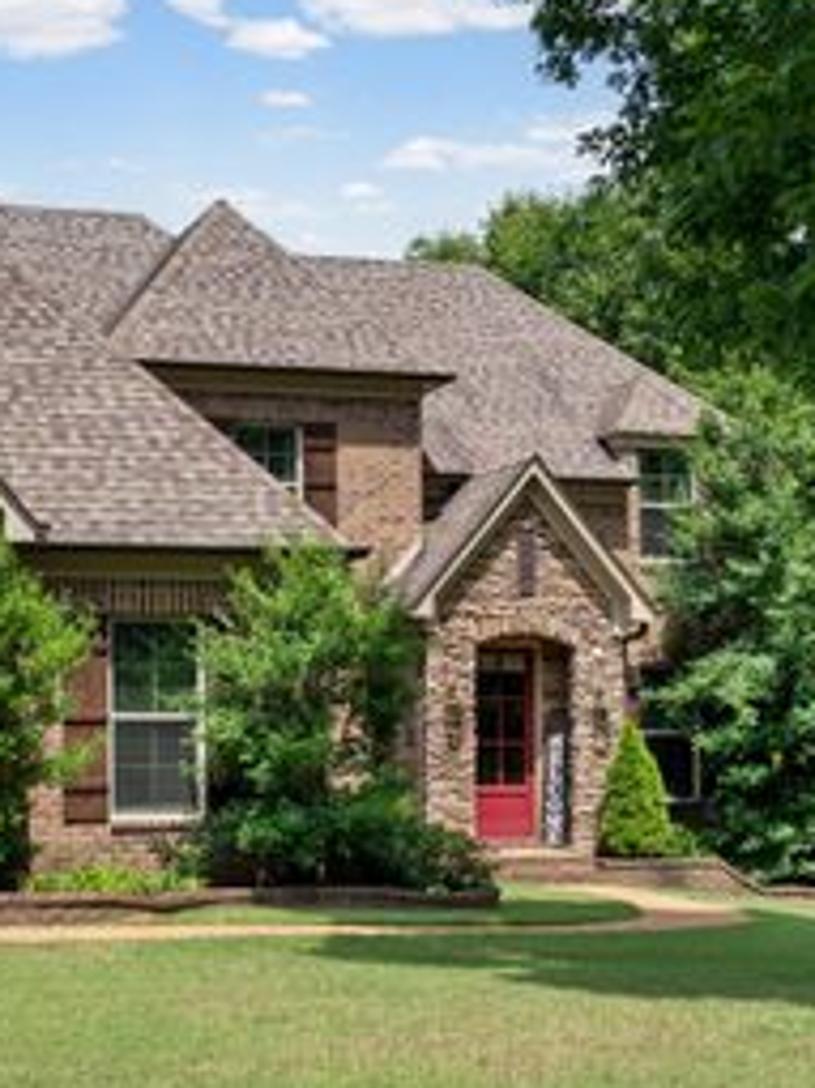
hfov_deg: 21.9
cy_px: 521
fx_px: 2074
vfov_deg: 29.4
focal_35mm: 66
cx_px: 154
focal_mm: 35
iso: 800
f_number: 9
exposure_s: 1/320
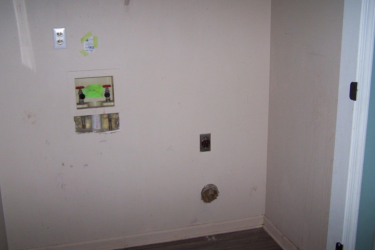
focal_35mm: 40
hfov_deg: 48.5
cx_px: 188
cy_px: 110
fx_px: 417
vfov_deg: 33.4
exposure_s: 1/60
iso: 140
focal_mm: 6.3
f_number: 2.8
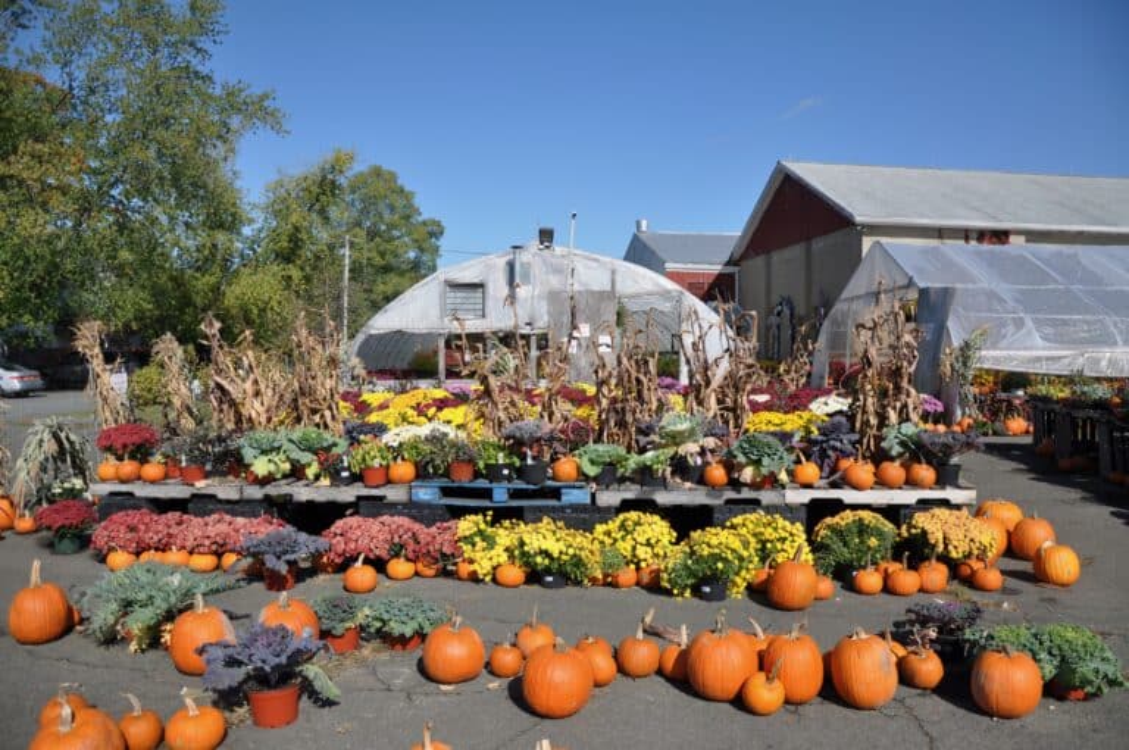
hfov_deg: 67.4
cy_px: 375
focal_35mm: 27
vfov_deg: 47.8
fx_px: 846
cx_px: 564
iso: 200
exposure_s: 1/2500
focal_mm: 18
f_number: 3.5
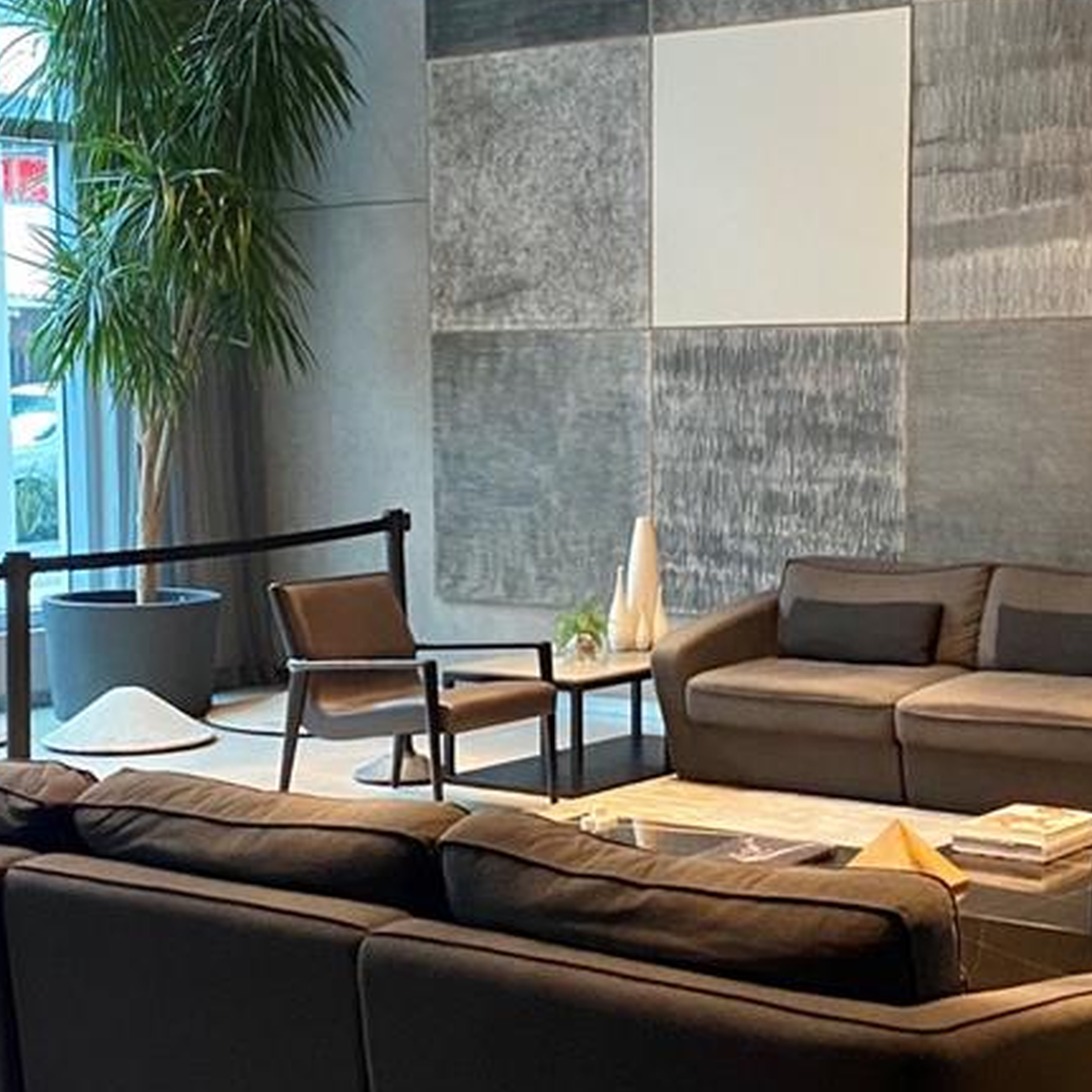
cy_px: 593
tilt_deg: -6.1
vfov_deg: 26.9
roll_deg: -0.4
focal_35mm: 64
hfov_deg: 26.9
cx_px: 580
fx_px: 2284
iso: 500
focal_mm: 4.25
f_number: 1.8
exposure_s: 1/40
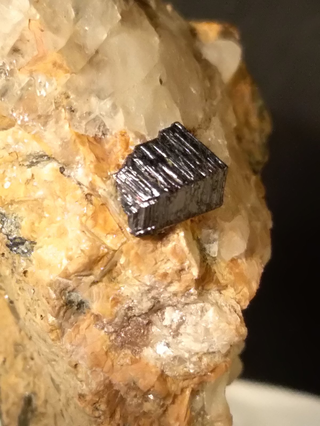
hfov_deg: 53.1
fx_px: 320
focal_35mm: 26
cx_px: 160
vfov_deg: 67.3
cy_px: 213
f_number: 2
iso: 295
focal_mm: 3.54
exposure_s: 1/33.3
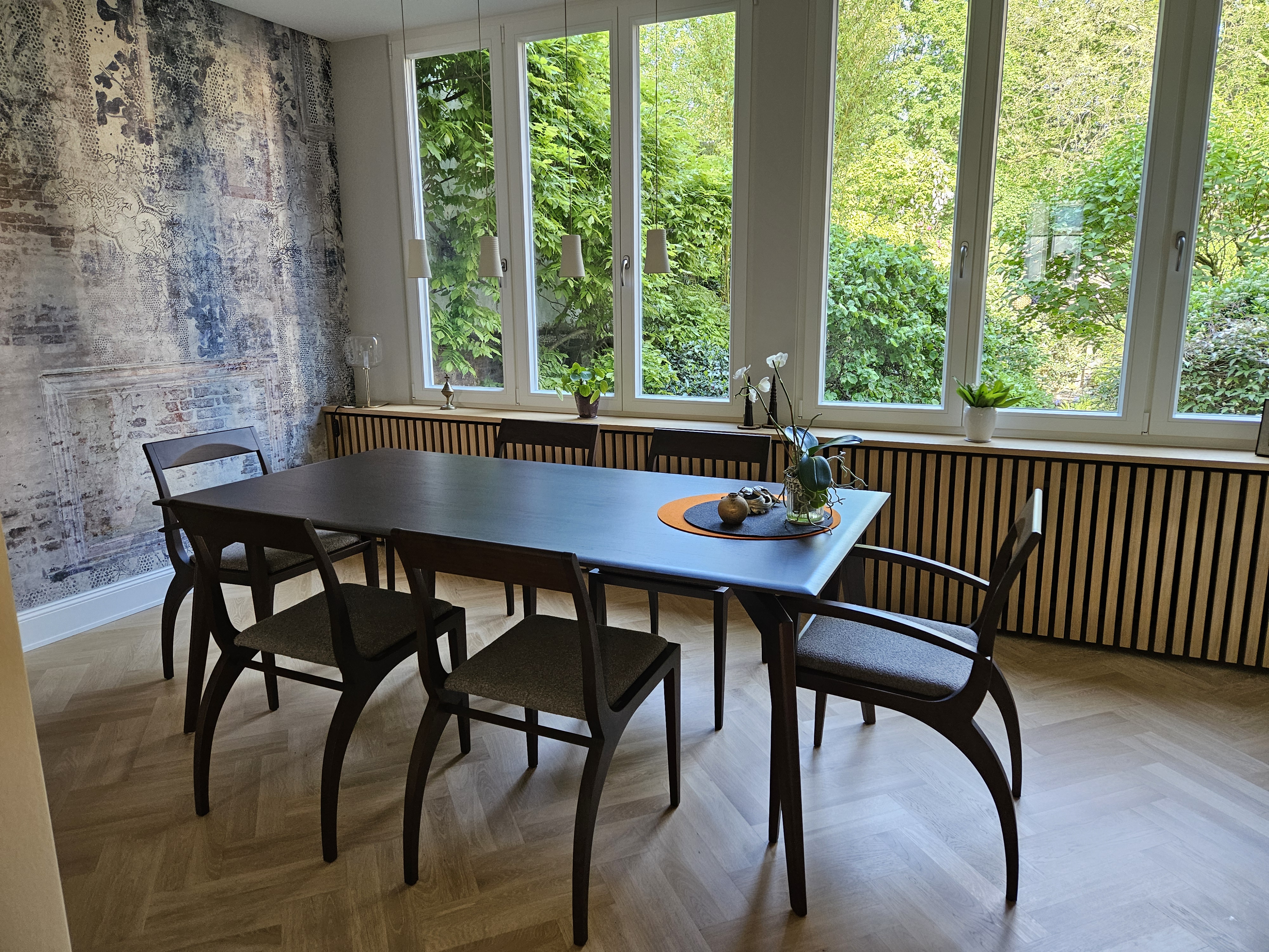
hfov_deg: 73.9
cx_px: 634
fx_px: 843
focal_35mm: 23
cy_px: 476
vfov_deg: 58.9
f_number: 1.8
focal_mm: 5.4
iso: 160
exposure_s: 1/100
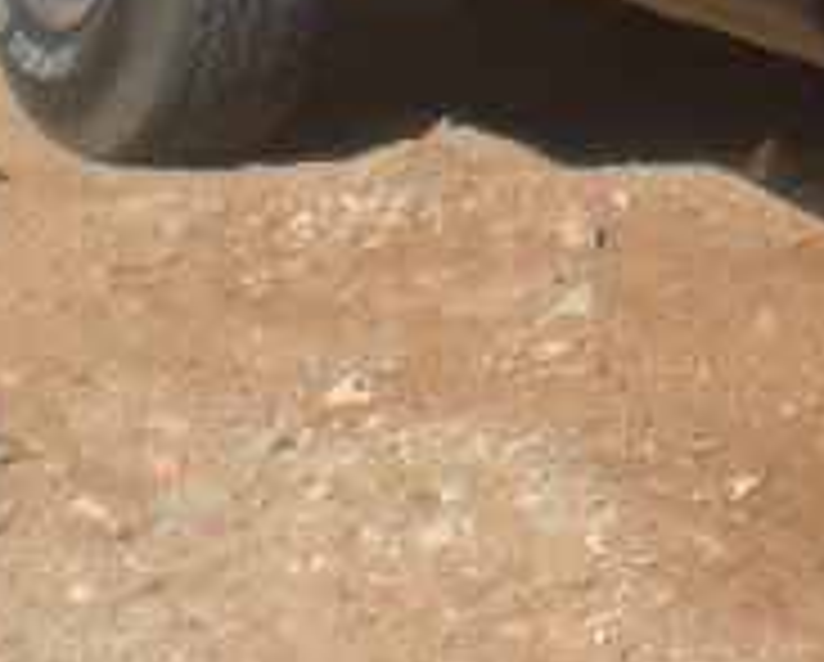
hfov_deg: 8.9
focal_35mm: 207
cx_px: 1450
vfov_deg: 7.5
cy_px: 32
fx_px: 5056
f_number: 4.4
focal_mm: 6.3
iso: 50
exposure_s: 1/640
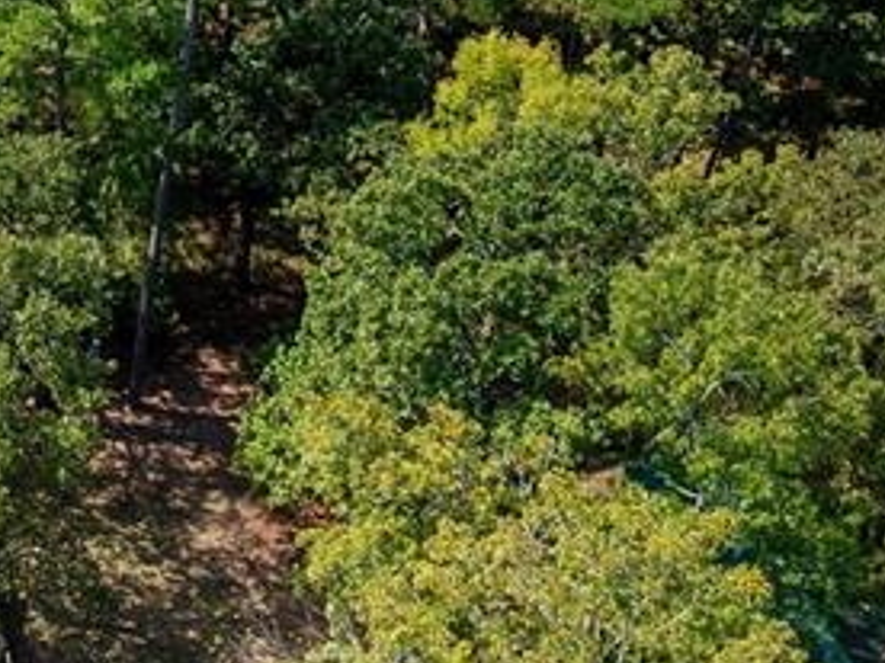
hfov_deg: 19.9
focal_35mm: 89
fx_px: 2275
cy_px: -131
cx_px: -324
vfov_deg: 16.0
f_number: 2.8
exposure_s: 1/100
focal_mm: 12.29
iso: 120
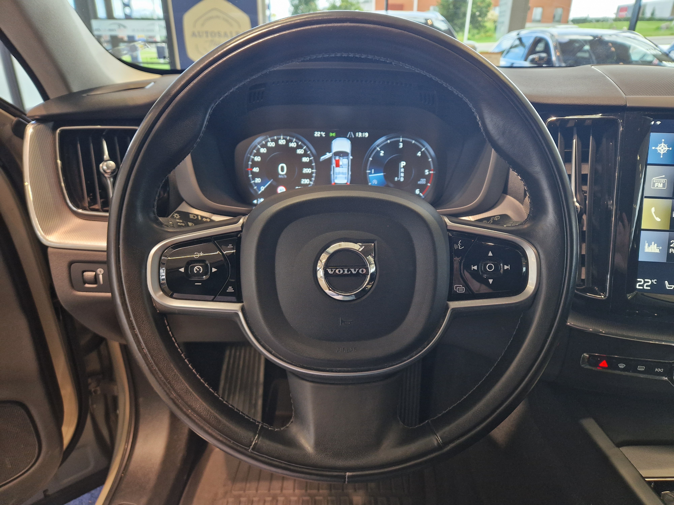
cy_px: 252
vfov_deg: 58.9
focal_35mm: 23
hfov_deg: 73.9
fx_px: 448
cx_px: 337
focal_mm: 5.4
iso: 125
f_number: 1.8
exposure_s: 1/100
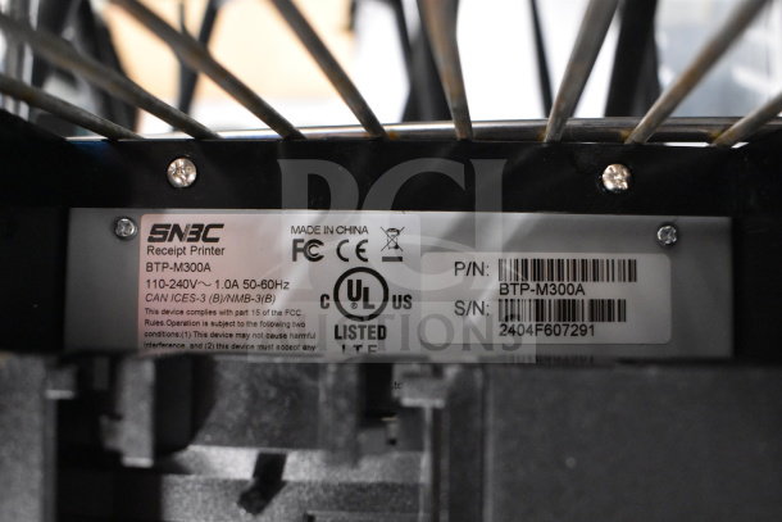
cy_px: 261
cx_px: 391
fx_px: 652
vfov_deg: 43.6
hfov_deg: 61.9
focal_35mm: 30
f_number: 3.8
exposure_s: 1/30
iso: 5000
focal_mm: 20
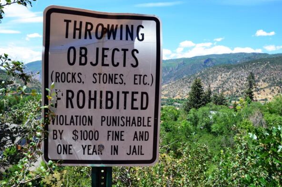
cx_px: 145
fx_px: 227
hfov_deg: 63.8
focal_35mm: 29
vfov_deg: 44.7
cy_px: 90
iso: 180
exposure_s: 1/125
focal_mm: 18
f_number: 11
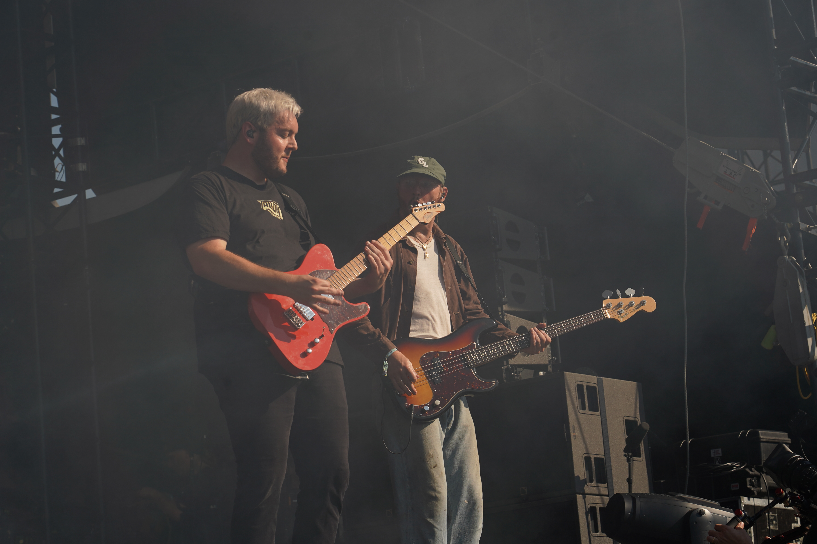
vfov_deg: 13.0
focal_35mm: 105
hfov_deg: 19.5
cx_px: 408
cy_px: 272
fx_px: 2383
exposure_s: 1/500
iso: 100
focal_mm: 105
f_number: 8
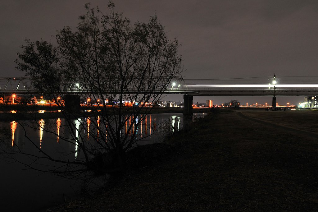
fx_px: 265
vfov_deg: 43.6
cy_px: 106
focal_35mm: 30
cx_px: 159
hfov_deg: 61.9
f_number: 8
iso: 400
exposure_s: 8
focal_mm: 20
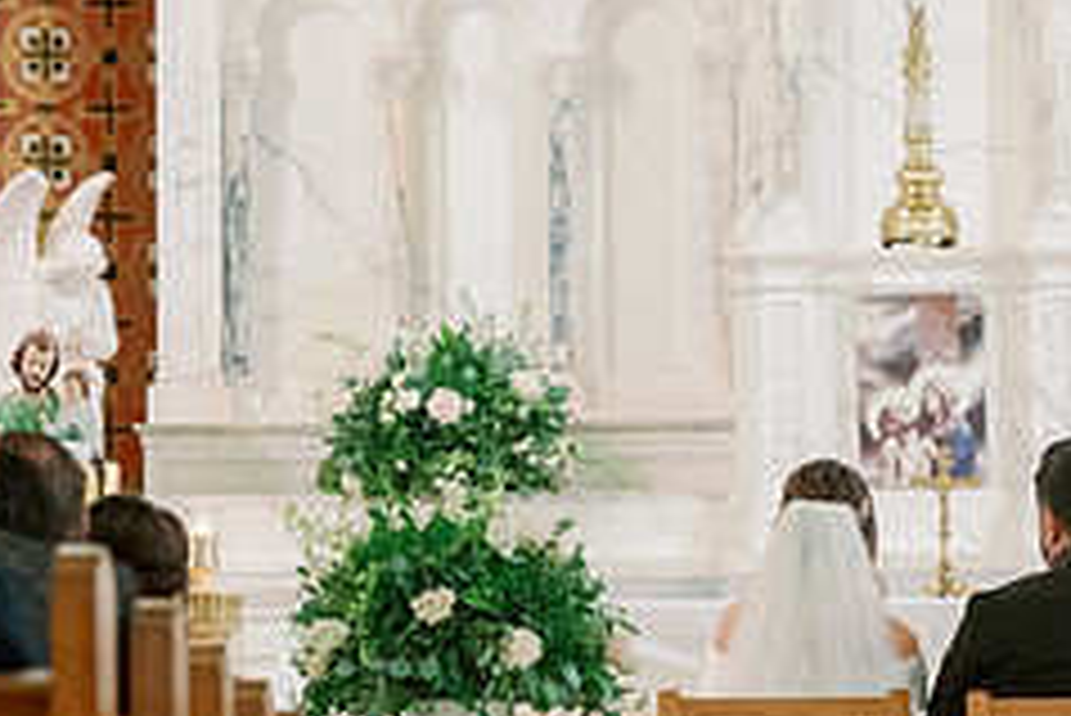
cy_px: 680
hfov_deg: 5.5
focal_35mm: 377
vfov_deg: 3.6
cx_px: 882
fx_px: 11222
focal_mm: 155
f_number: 2.8
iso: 4000
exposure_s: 1/160
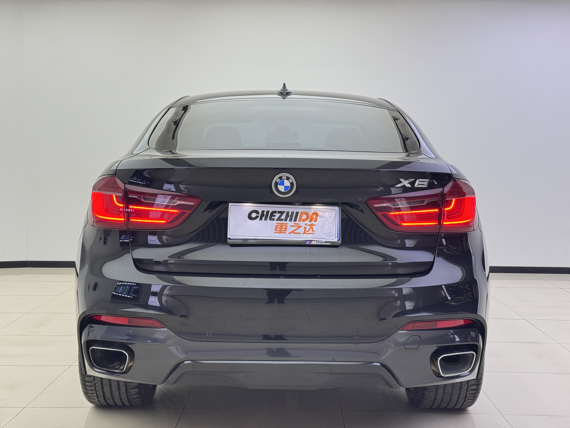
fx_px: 790
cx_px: 285
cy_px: 214
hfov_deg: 39.7
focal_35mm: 48
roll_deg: -0.7
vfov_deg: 30.3
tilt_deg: -4.4
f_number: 1.78
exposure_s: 1/100
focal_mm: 6.76
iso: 100
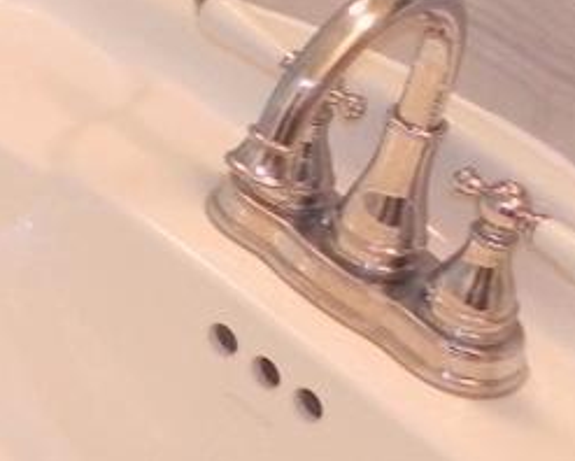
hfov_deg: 10.7
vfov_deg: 10.1
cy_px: -205
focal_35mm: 148
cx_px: -899
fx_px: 2521
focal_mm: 4.6
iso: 195
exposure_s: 1/30
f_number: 2.8
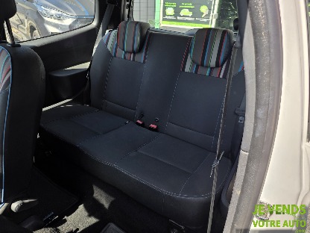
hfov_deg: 73.9
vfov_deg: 58.9
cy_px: 116
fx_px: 206
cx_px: 155
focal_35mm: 23
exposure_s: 1/359
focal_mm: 6.25
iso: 25
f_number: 1.7
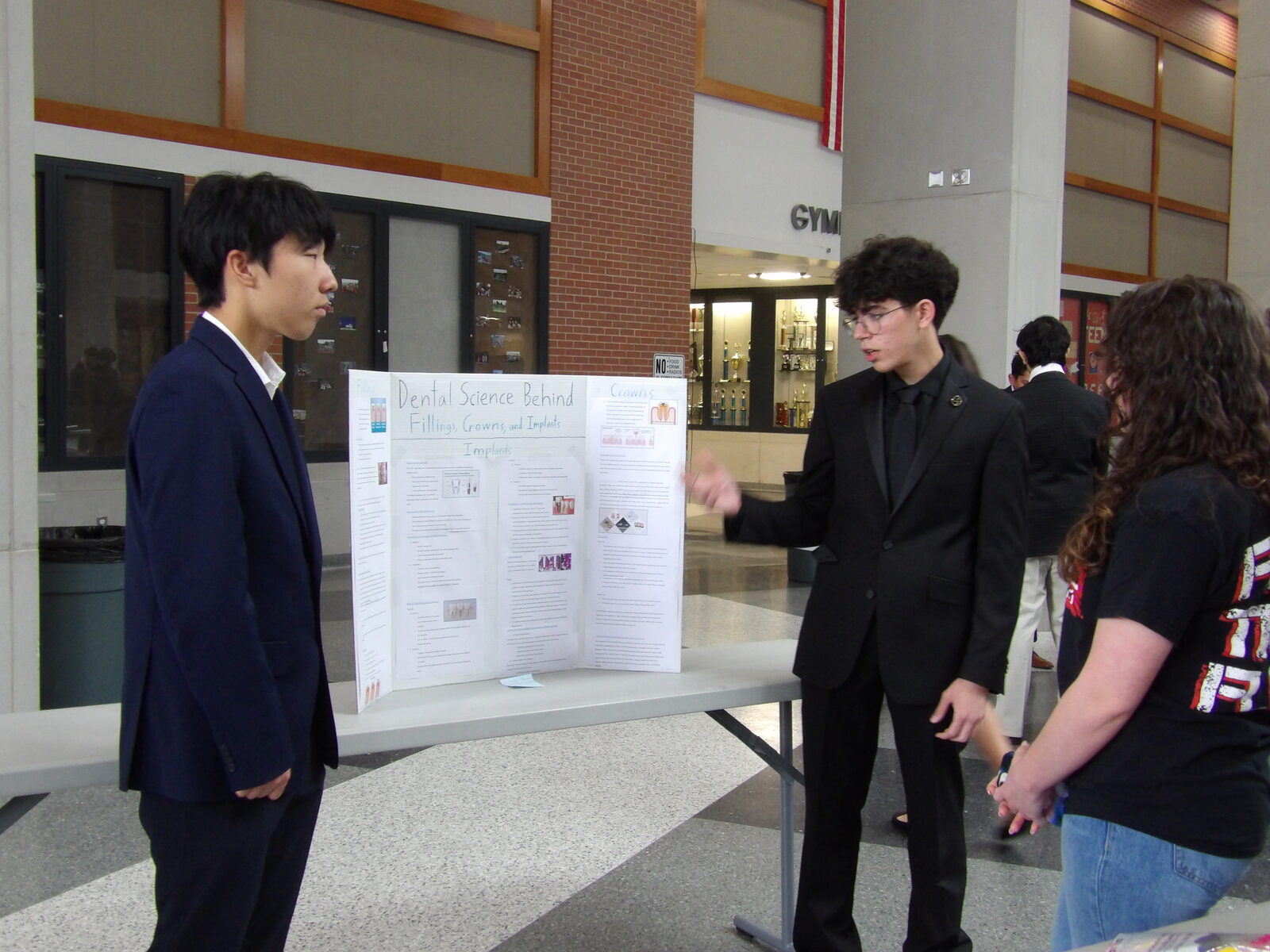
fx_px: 1431
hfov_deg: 47.9
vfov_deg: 36.8
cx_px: 635
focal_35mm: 39
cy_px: 476
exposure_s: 1/20
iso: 427
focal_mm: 7
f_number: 3.7
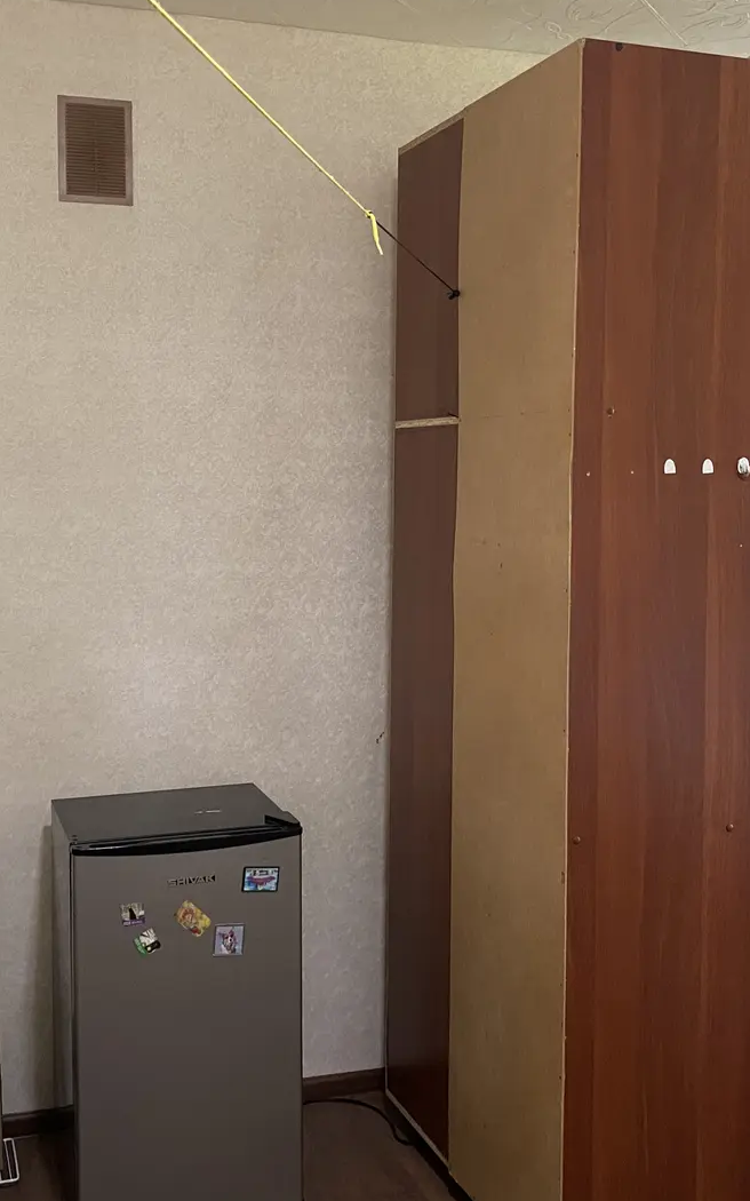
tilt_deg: -3.0
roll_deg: -0.1
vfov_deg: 47.2
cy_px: 560
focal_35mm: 42
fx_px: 1374
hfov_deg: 30.5
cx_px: 375
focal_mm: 4.25
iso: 250
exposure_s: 1/50
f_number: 1.8
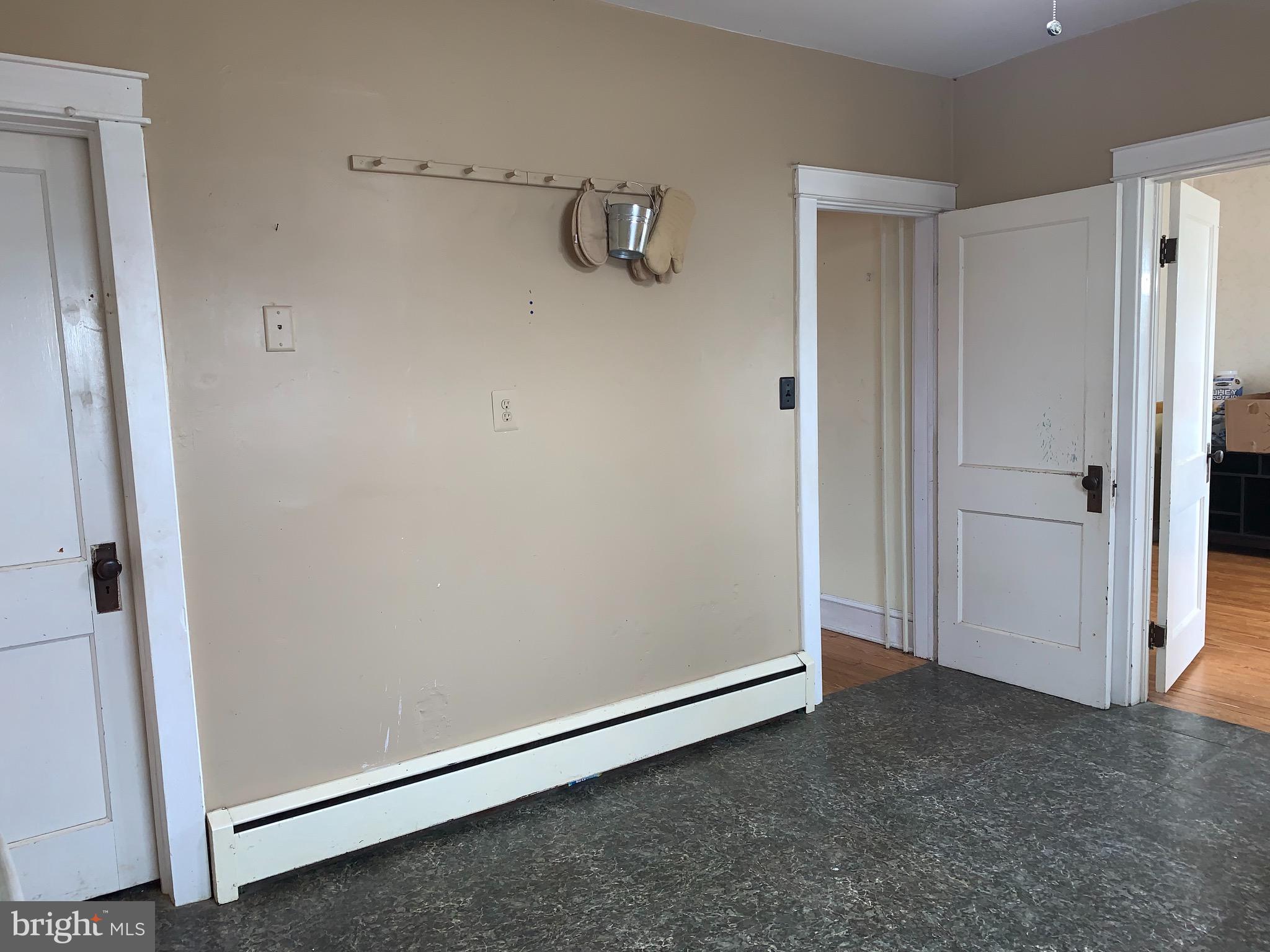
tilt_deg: -7.3
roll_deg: +1.7
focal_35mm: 26
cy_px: 476
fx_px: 954
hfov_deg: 67.3
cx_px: 635
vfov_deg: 53.1
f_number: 1.8
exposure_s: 1/22
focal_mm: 4.25
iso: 32
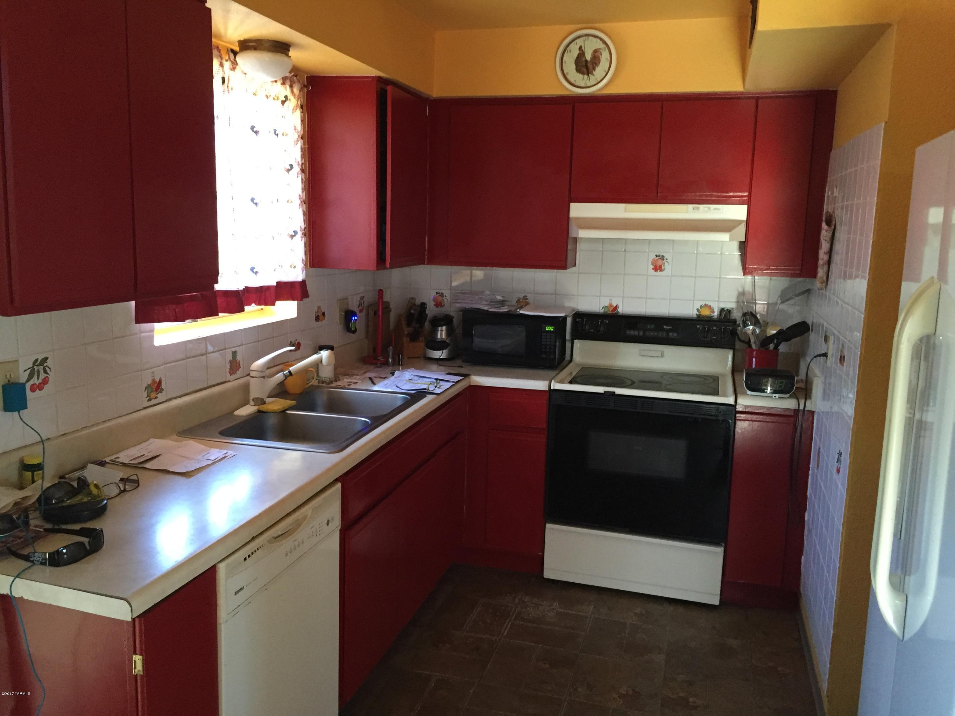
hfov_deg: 61.7
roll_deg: -1.8
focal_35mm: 29
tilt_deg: -8.0
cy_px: 358
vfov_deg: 48.2
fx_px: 800
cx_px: 478
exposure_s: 1/30
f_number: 2.2
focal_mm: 4.15
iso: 200
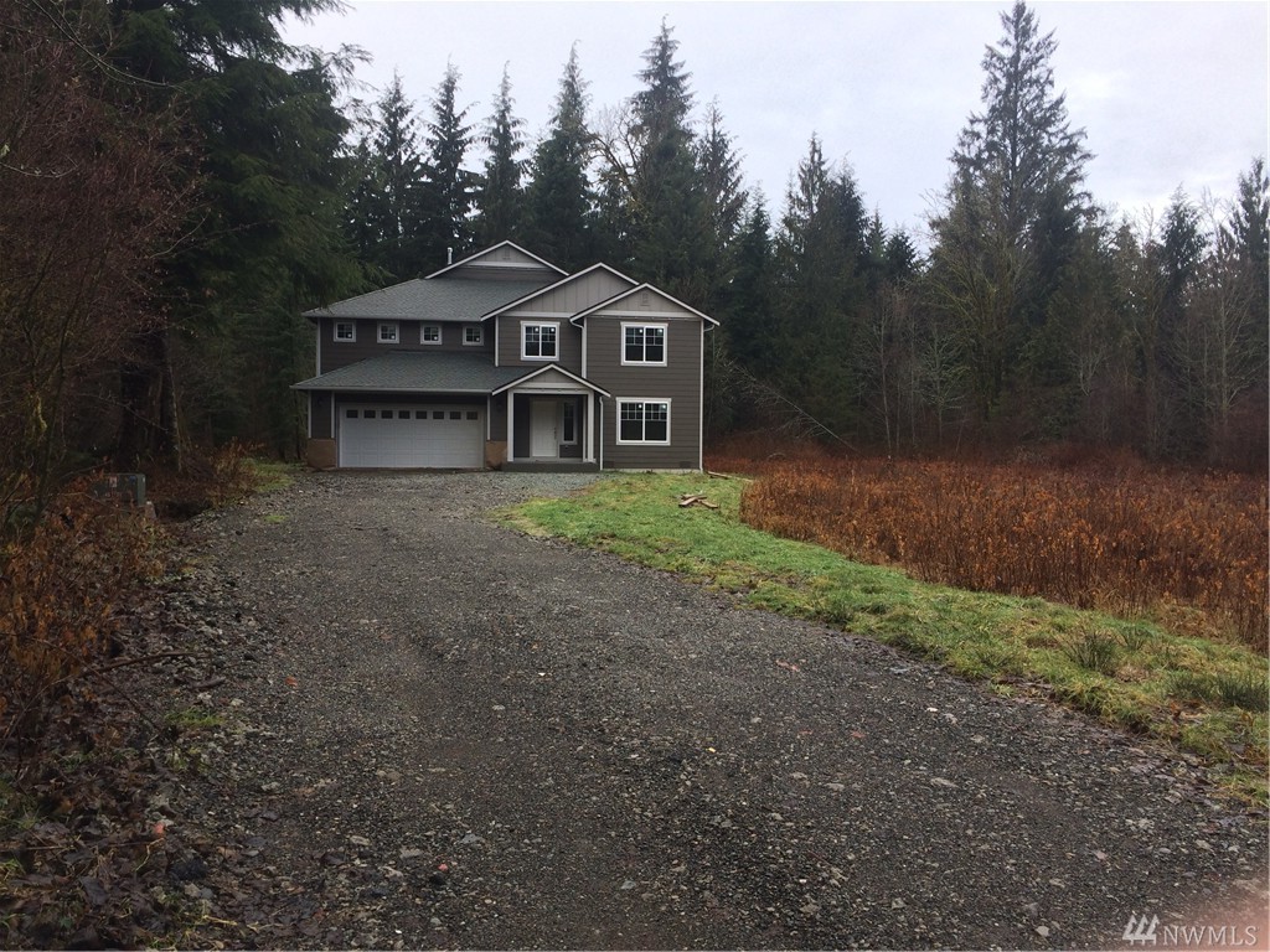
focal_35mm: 29
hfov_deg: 61.7
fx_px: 1064
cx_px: 635
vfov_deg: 48.2
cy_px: 476
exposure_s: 1/183
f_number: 2.2
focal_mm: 4.15
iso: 32
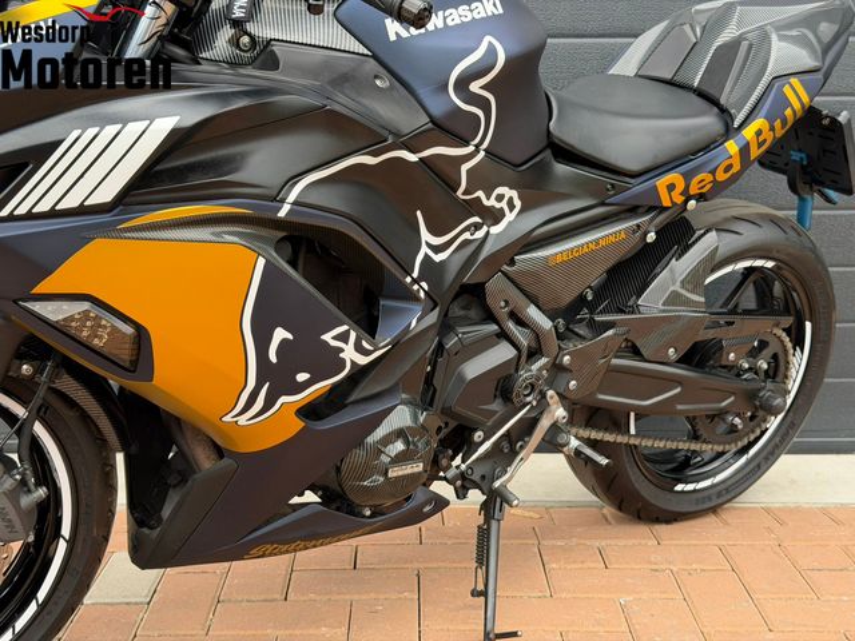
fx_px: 1186
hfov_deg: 39.7
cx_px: 428
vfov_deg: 30.3
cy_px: 320
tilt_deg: -10.3
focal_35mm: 48
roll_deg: +1.0
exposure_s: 1/712
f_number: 1.78
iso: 100
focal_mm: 6.76
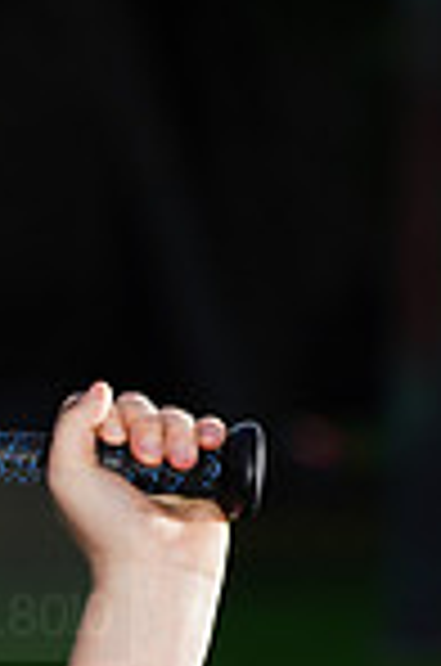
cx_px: -742
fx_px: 13568
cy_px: 529
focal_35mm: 735
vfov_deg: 2.8
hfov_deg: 1.9
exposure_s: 1/160
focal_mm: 187
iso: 320
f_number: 8
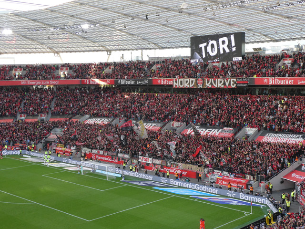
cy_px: 114
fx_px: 441
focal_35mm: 50
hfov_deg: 38.2
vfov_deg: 29.1
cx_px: 152
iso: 80
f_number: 4.1
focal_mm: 9
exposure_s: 1/80
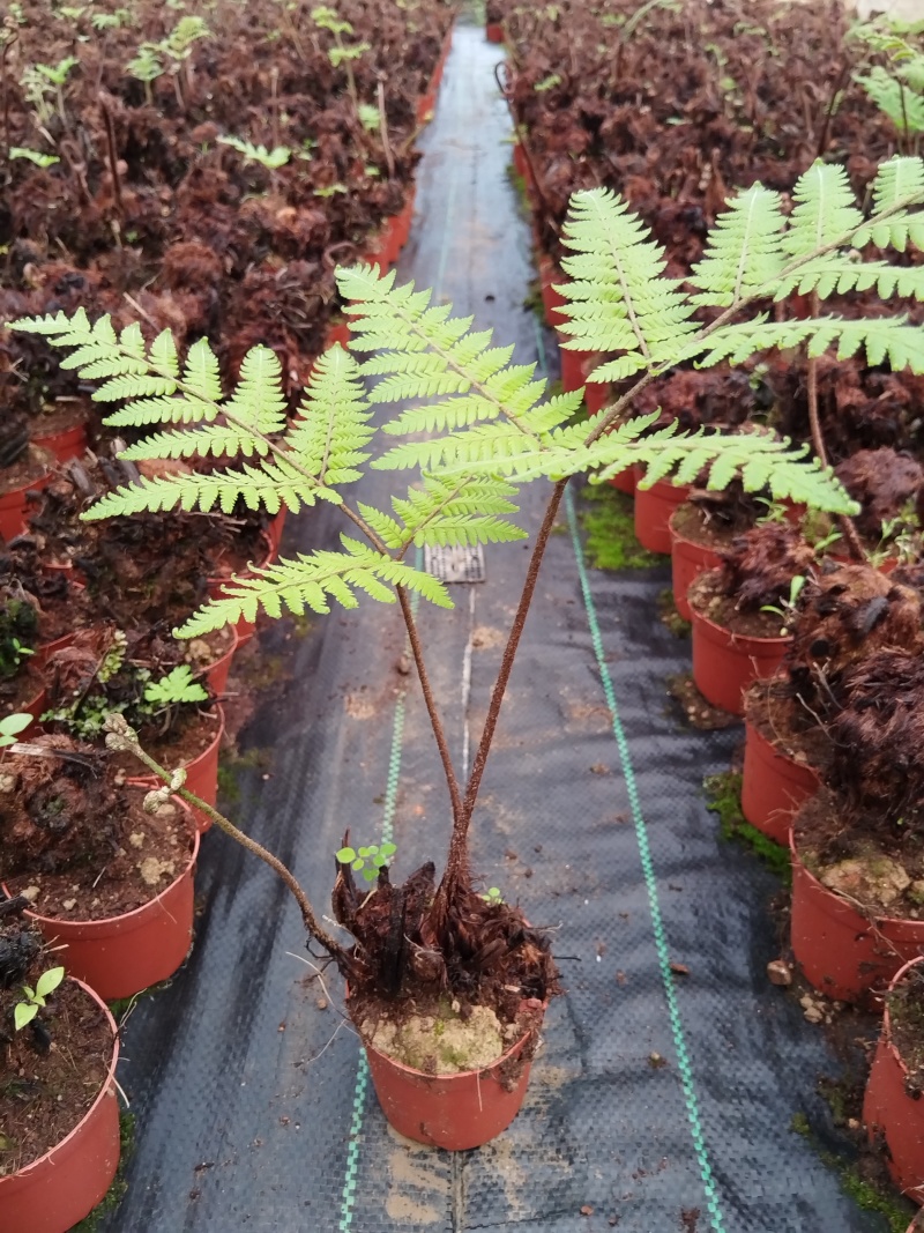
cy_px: 616
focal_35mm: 26
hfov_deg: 53.1
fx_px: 926
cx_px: 462
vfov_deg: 67.3
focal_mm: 4.95
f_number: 1.9
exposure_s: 1/50
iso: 400
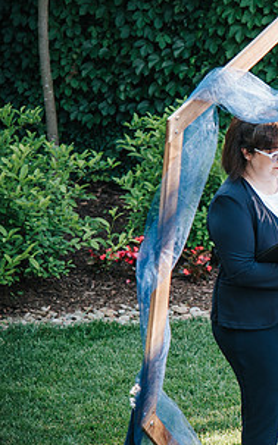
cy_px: 205
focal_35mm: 172
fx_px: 2088
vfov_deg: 12.2
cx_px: 480
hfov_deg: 7.4
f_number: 4
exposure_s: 1/250
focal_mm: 78
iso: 500
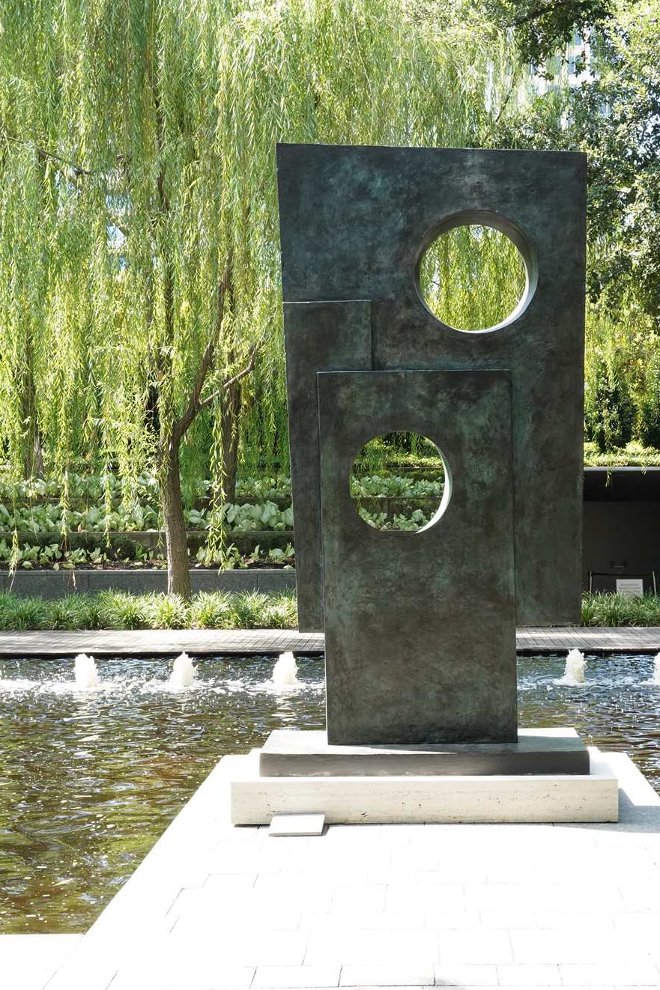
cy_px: 497
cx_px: 455
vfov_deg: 33.9
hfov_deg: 22.9
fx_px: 1623
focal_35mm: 59
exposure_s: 1/100
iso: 1250
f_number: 14
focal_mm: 39
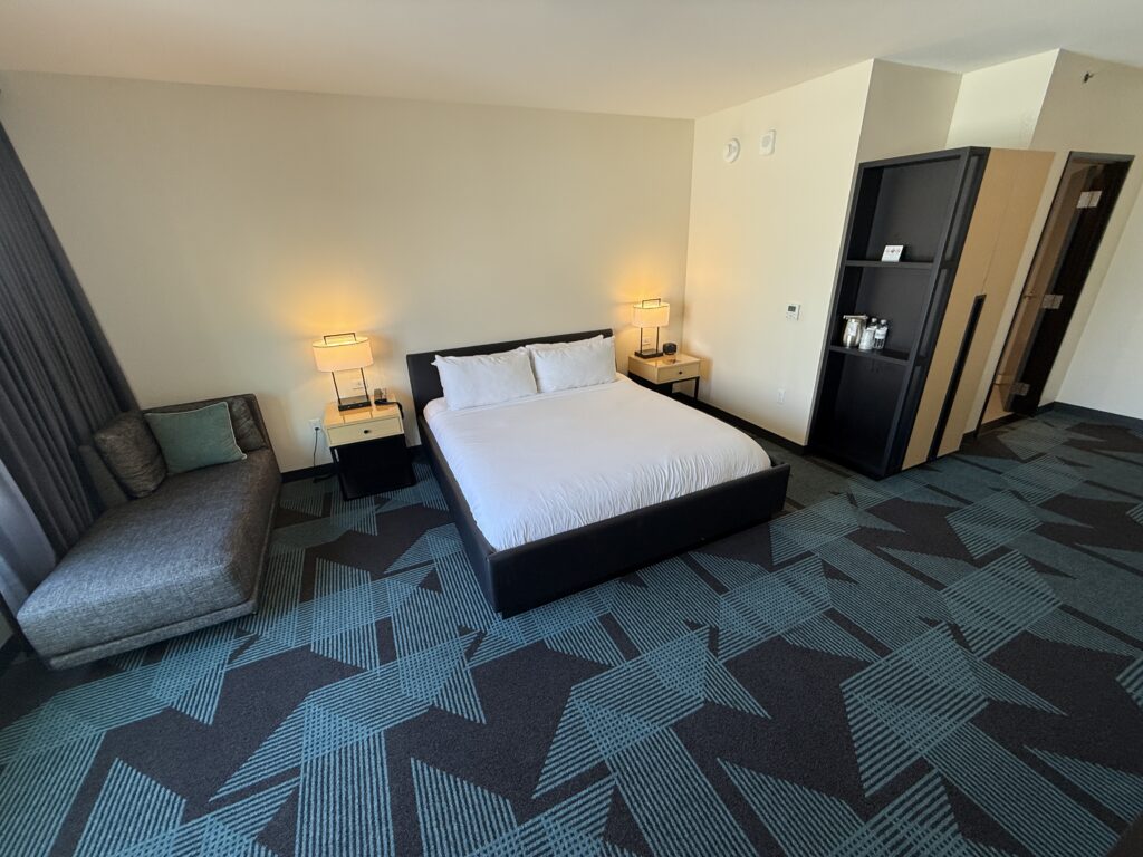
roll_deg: +1.0
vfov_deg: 85.7
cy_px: 428
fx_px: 462
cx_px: 572
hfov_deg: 102.1
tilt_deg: -23.7
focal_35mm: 14
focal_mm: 2.22
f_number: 2.2
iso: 100
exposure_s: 1/99
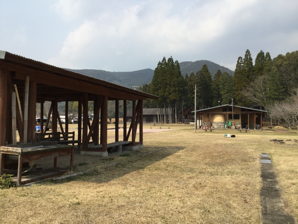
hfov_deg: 58.4
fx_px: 267
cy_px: 112
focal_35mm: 31
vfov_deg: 45.4
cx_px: 149
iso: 25
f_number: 2.4
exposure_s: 1/1597
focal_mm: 3.3
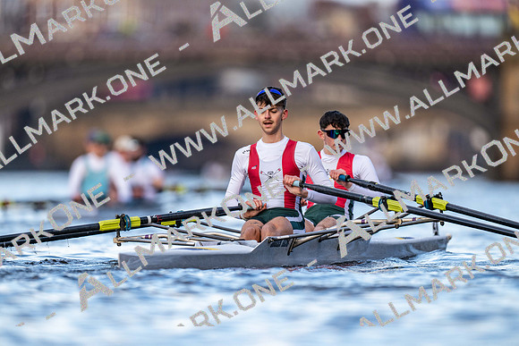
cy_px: 173
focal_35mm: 600
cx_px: 260
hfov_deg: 3.4
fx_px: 8652
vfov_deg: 2.3
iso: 1250
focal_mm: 600
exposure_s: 1/2500
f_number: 4
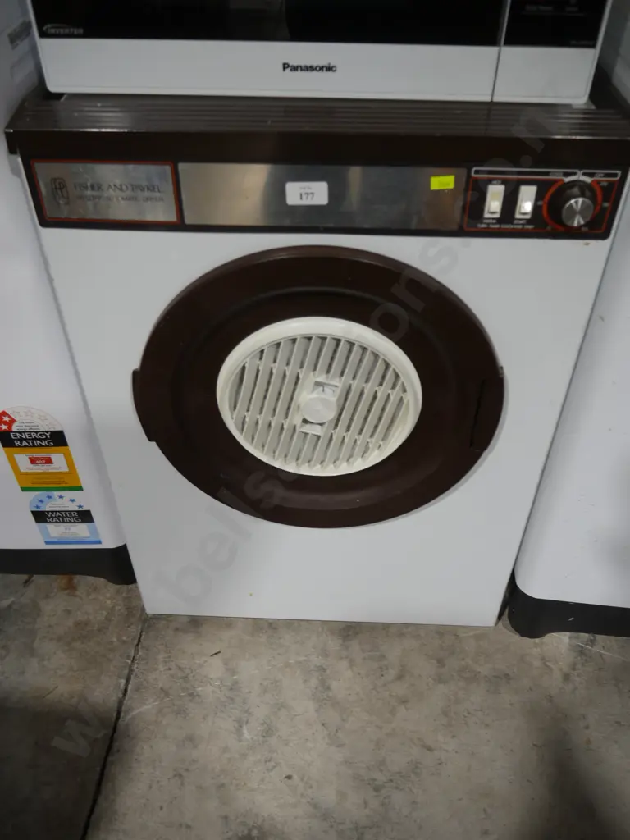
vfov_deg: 63.4
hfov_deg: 49.7
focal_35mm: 28
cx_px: 315
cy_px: 420
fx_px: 679
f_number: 3.5
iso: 200
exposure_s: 1/60
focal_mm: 14
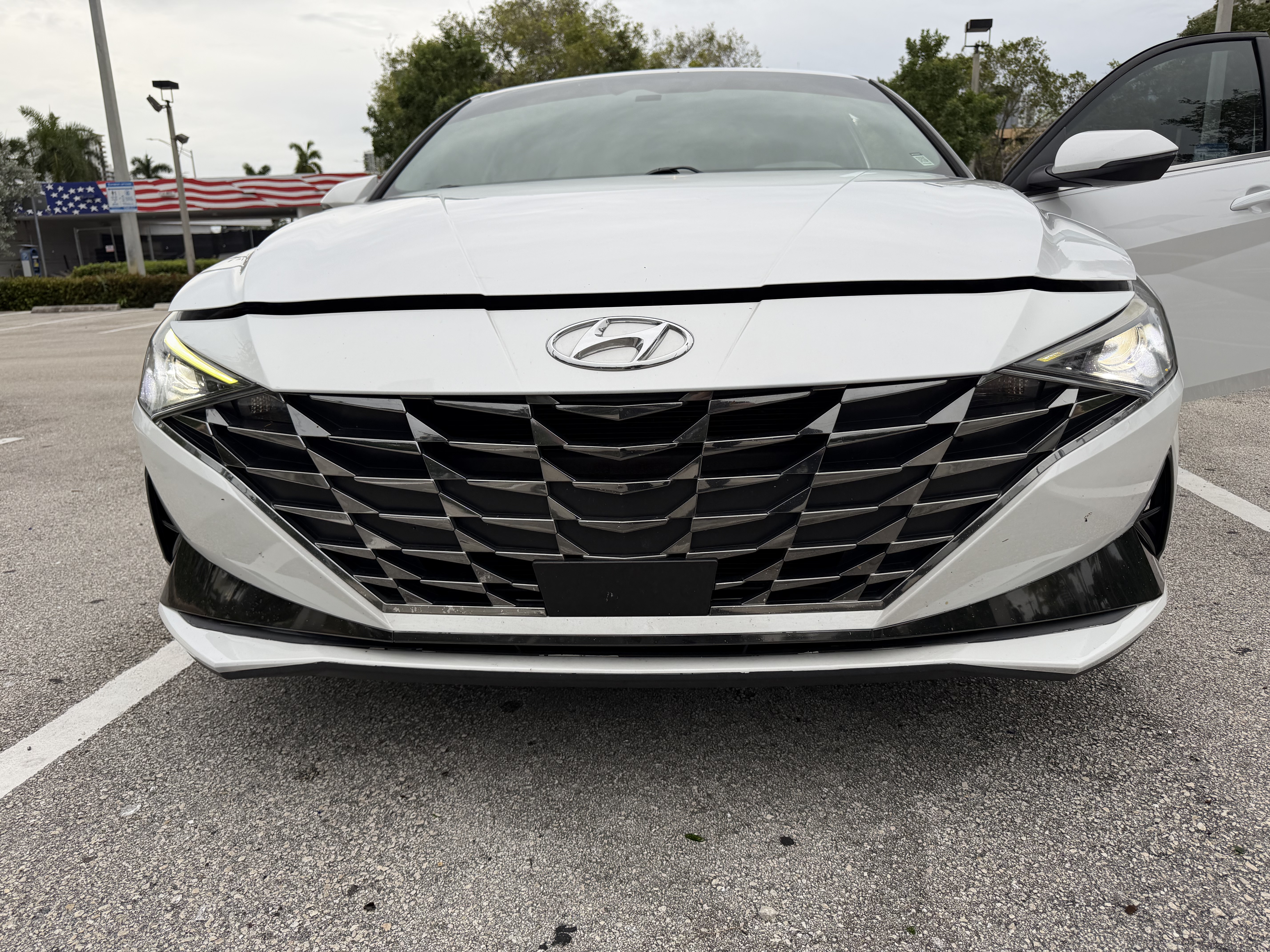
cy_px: 476
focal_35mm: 24
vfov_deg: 56.8
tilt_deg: -13.0
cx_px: 635
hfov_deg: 71.6
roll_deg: +1.2
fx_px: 881
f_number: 1.78
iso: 80
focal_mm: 6.76
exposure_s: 1/414
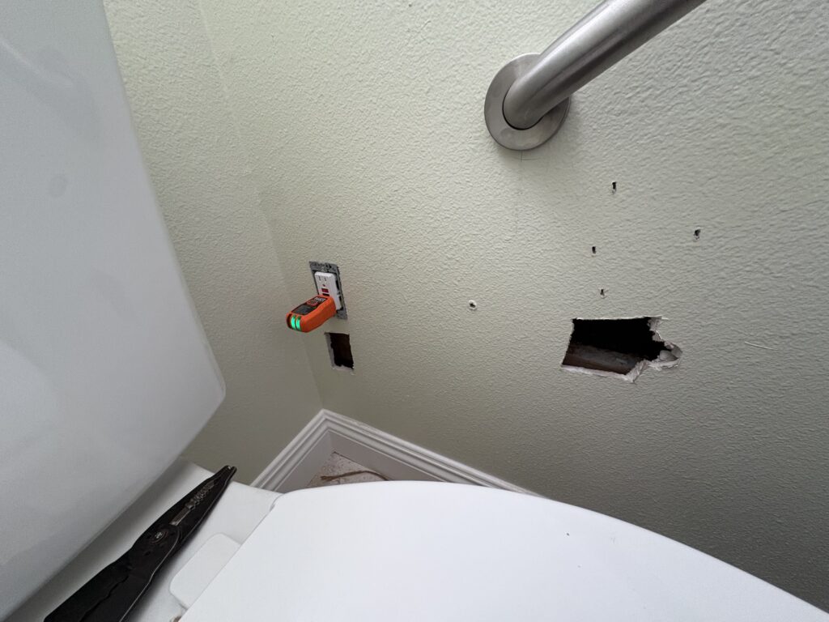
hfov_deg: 102.1
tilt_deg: -30.7
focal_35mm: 14
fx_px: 335
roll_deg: +4.9
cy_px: 311
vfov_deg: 85.7
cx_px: 414
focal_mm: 2.22
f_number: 2.2
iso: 320
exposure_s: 1/60
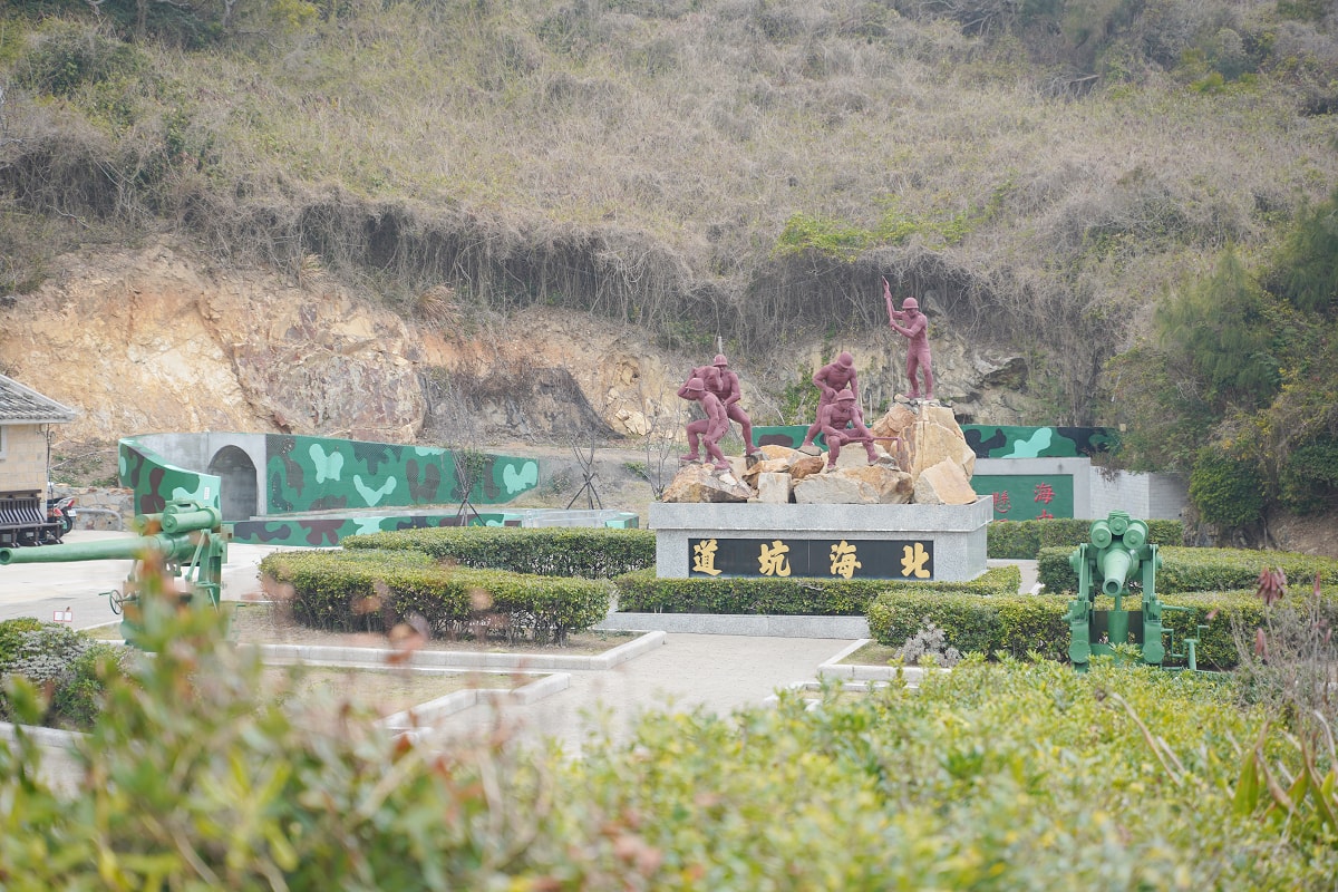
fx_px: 2787
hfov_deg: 27.0
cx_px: 669
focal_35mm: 75
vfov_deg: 18.2
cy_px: 446
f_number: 4
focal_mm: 75
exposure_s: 1/160
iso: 200
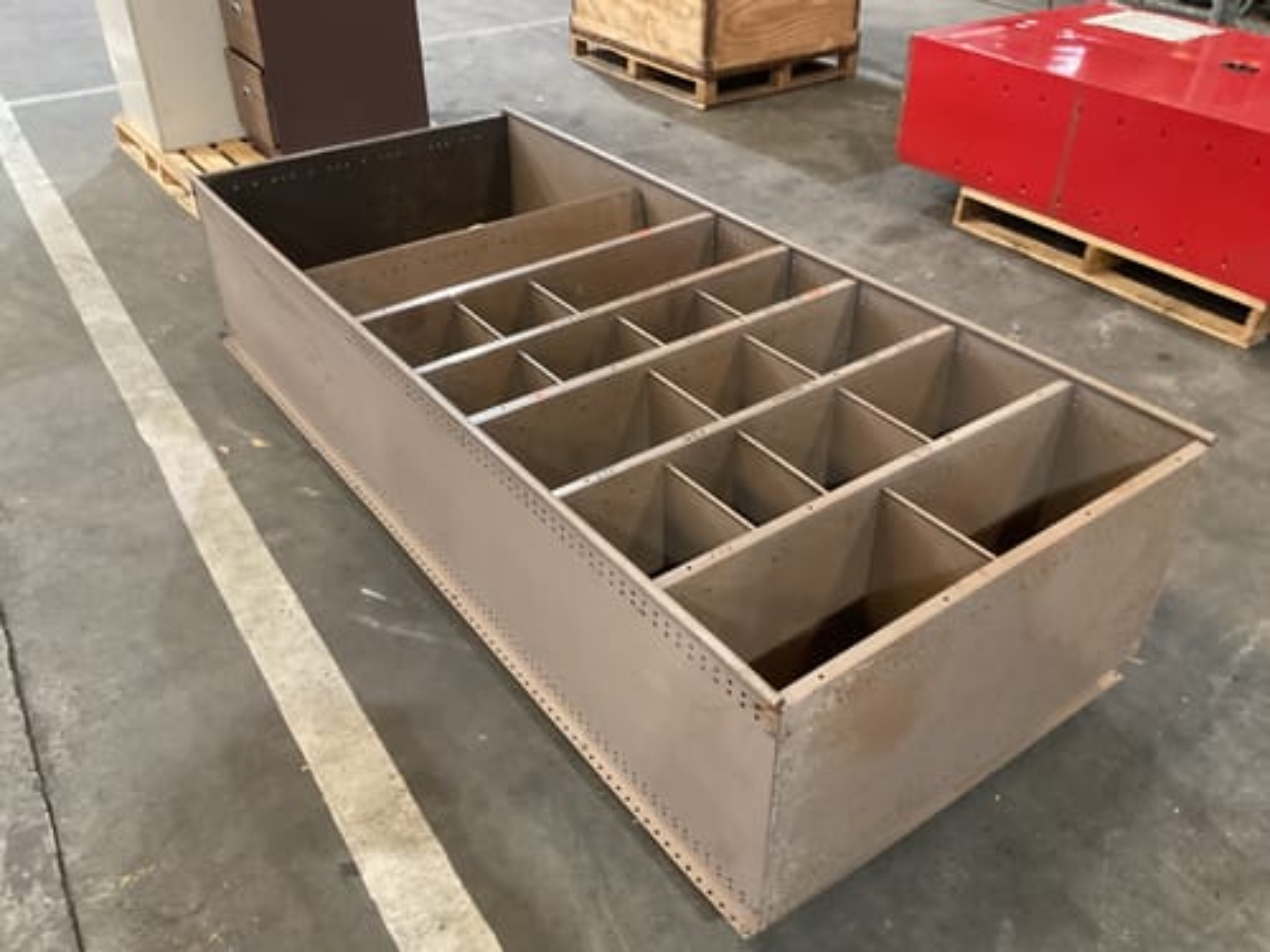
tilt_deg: -33.8
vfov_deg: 48.2
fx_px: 1064
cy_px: 476
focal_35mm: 29
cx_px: 635
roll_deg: +0.1
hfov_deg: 61.7
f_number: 1.8
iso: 250
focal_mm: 3
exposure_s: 1/40
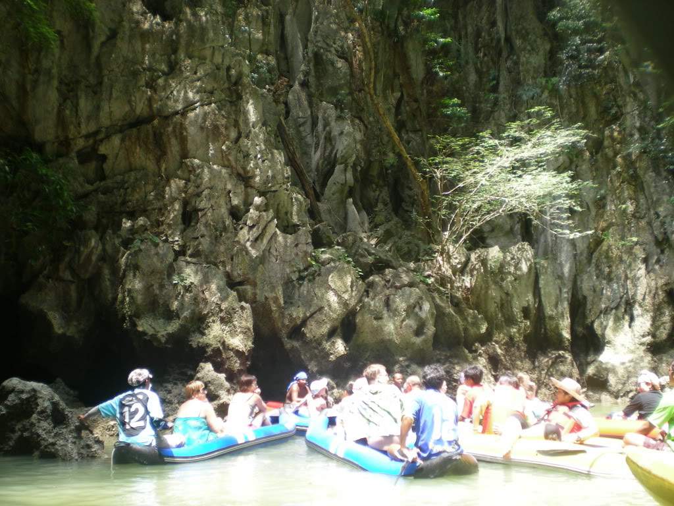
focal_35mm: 38
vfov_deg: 37.7
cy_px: 253
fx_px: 740
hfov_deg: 49.0
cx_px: 337
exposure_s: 1/60
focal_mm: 6.3
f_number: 3.1
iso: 72
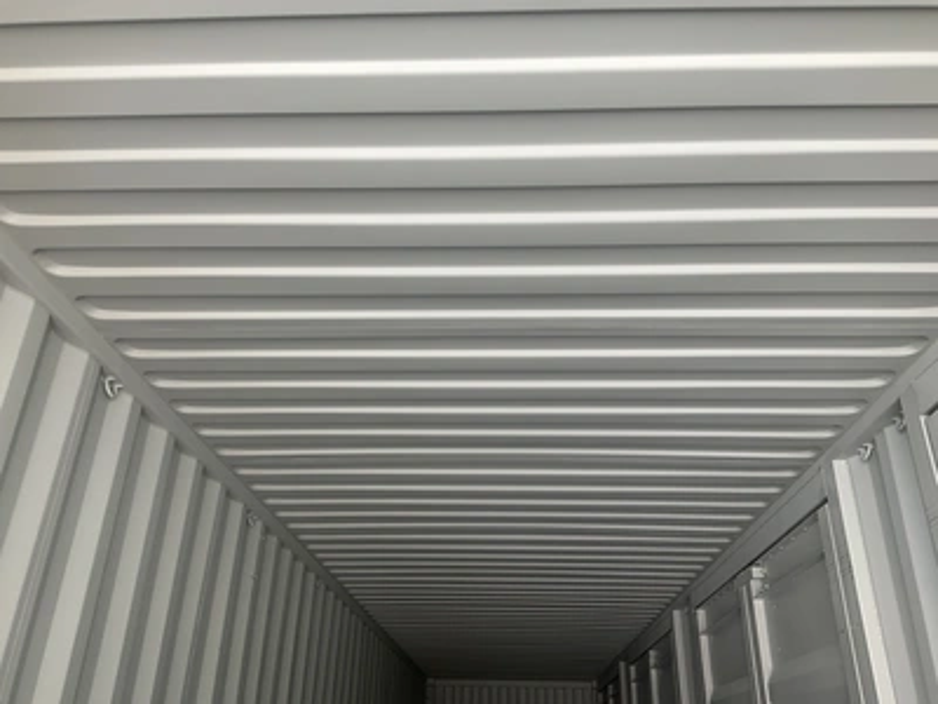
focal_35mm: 29
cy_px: 352
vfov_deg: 48.2
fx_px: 786
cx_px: 469
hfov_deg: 61.7
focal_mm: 3
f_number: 1.8
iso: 20
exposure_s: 1/122
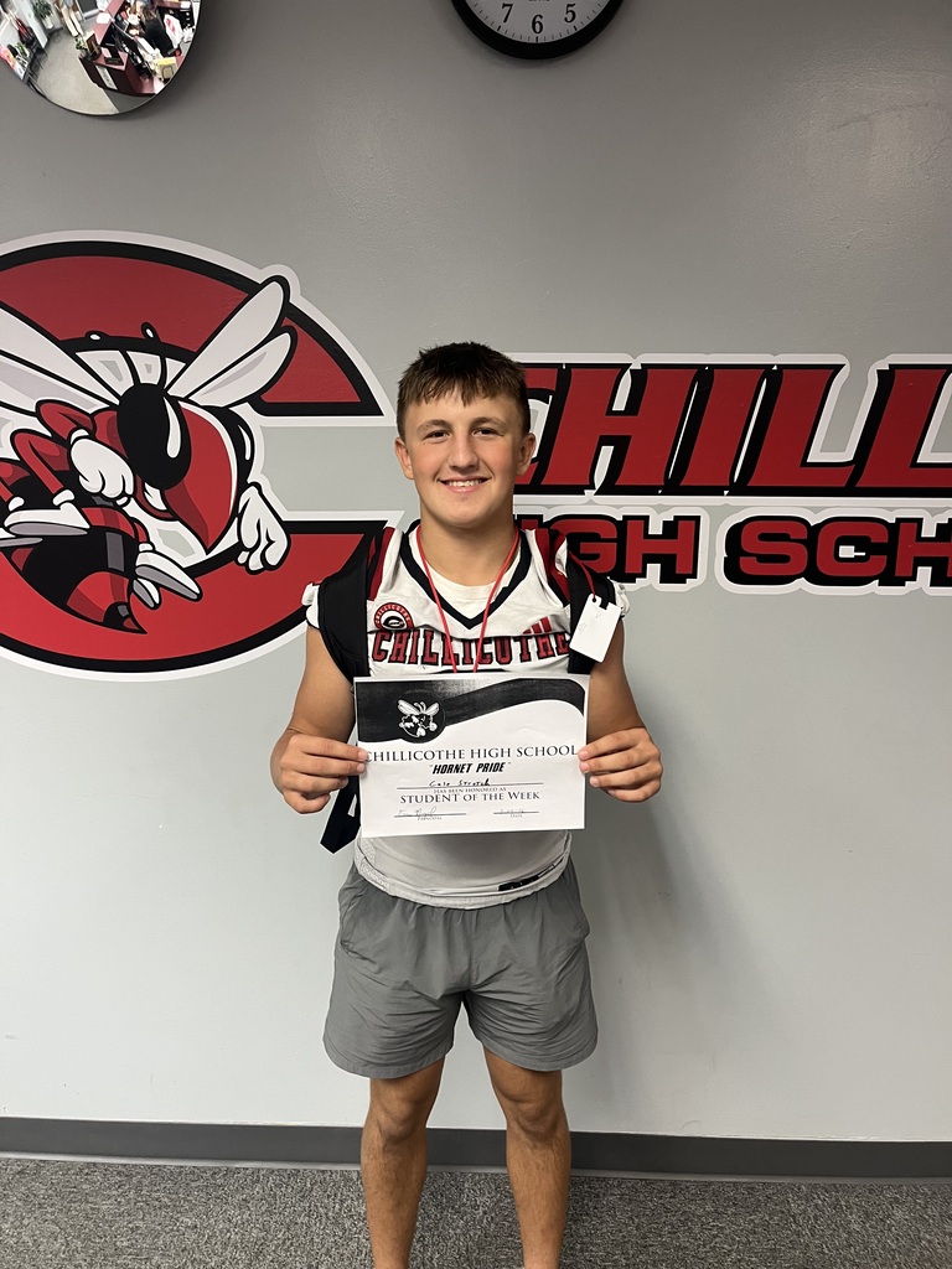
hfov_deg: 53.1
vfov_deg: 67.3
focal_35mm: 26
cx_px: 476
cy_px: 634
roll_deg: +1.1
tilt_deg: -10.5
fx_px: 953
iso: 160
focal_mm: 5.1
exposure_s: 1/60
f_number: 1.6
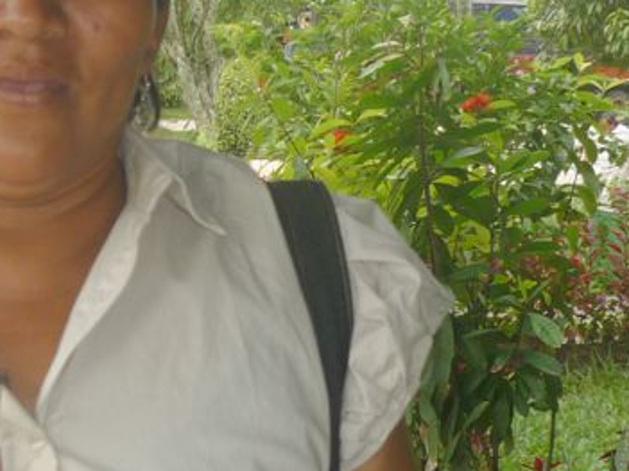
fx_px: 1707
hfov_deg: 20.2
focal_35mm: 94
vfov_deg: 15.7
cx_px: -2
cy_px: 184
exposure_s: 1/400
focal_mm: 5.5
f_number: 2.8
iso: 100
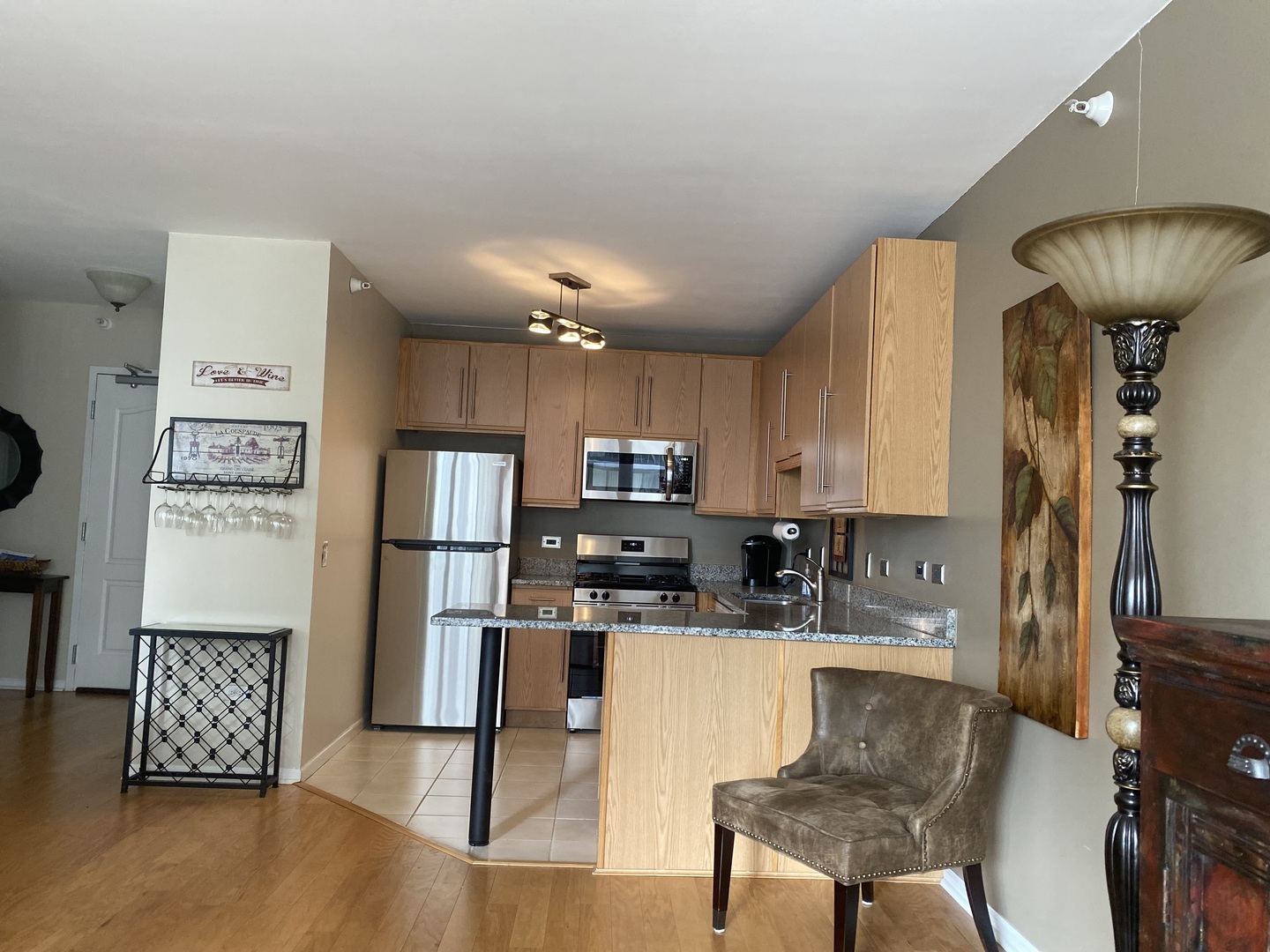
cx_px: 635
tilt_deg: +2.7
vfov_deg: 53.1
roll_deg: -3.3
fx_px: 954
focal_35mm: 26
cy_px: 476
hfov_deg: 67.3
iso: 200
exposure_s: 1/60
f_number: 1.8
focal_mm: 4.25
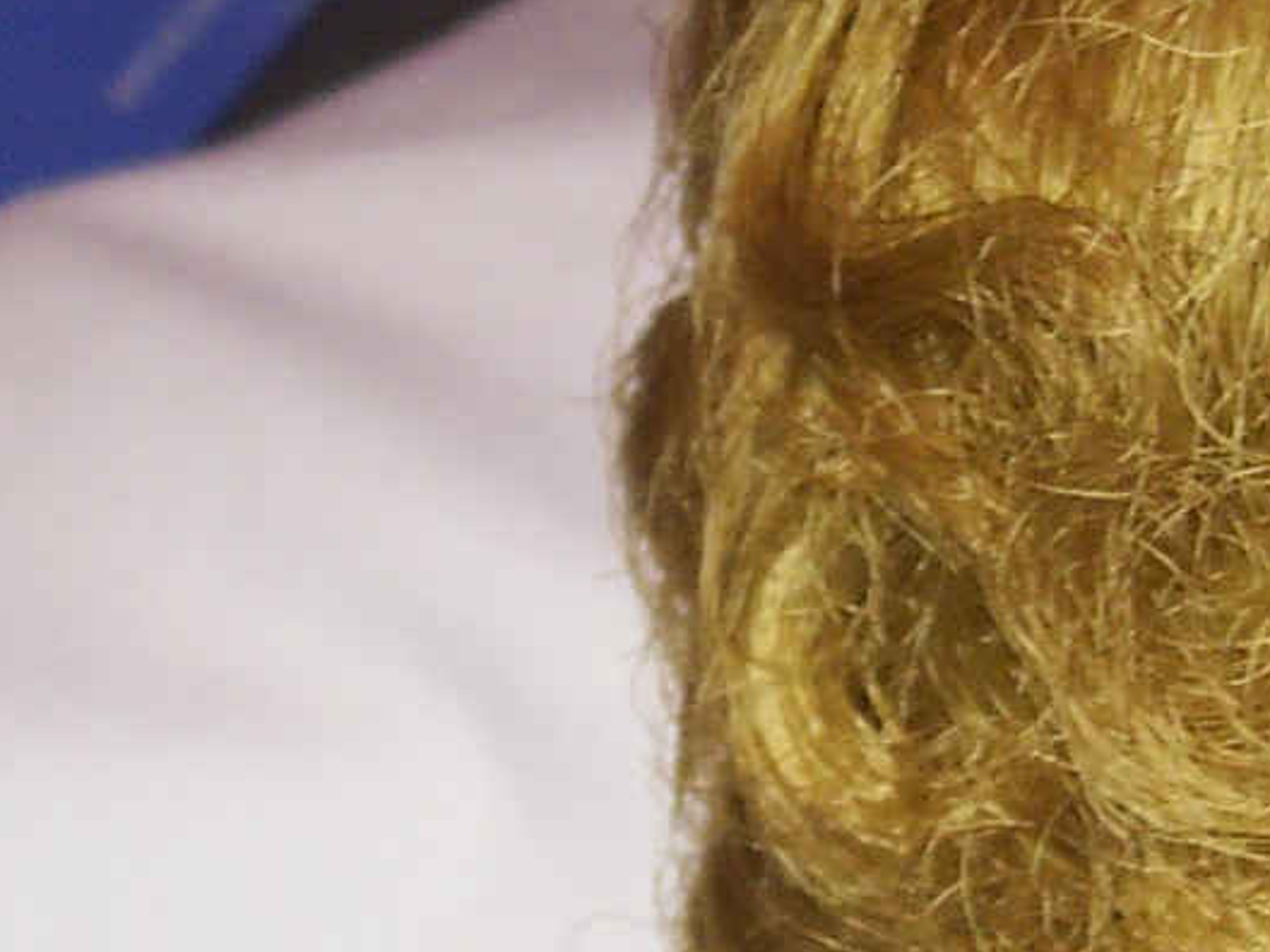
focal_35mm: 116
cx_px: 928
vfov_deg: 12.8
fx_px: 4256
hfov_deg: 16.9
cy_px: 524
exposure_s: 1/30
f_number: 2.8
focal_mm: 5.6
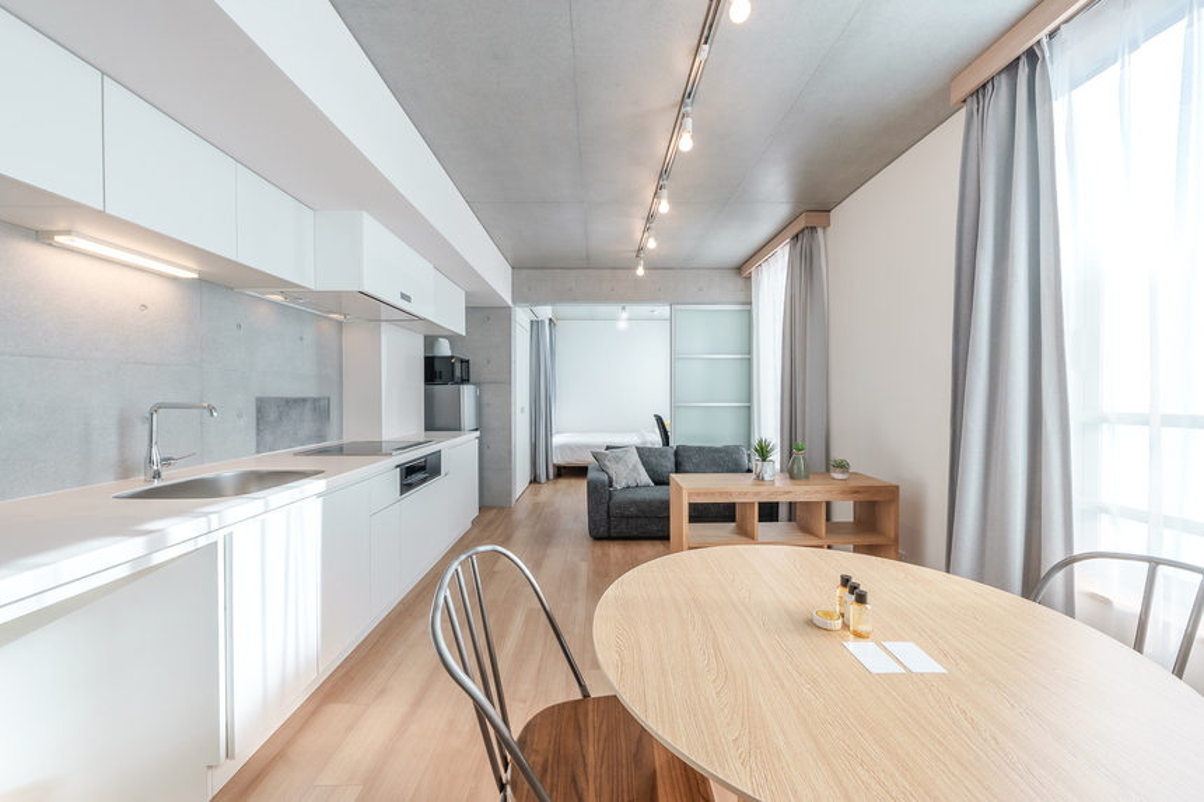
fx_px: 401
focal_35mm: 12
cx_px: 602
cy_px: 401
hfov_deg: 112.6
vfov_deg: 90.0
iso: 100
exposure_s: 1/25
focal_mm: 12
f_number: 11
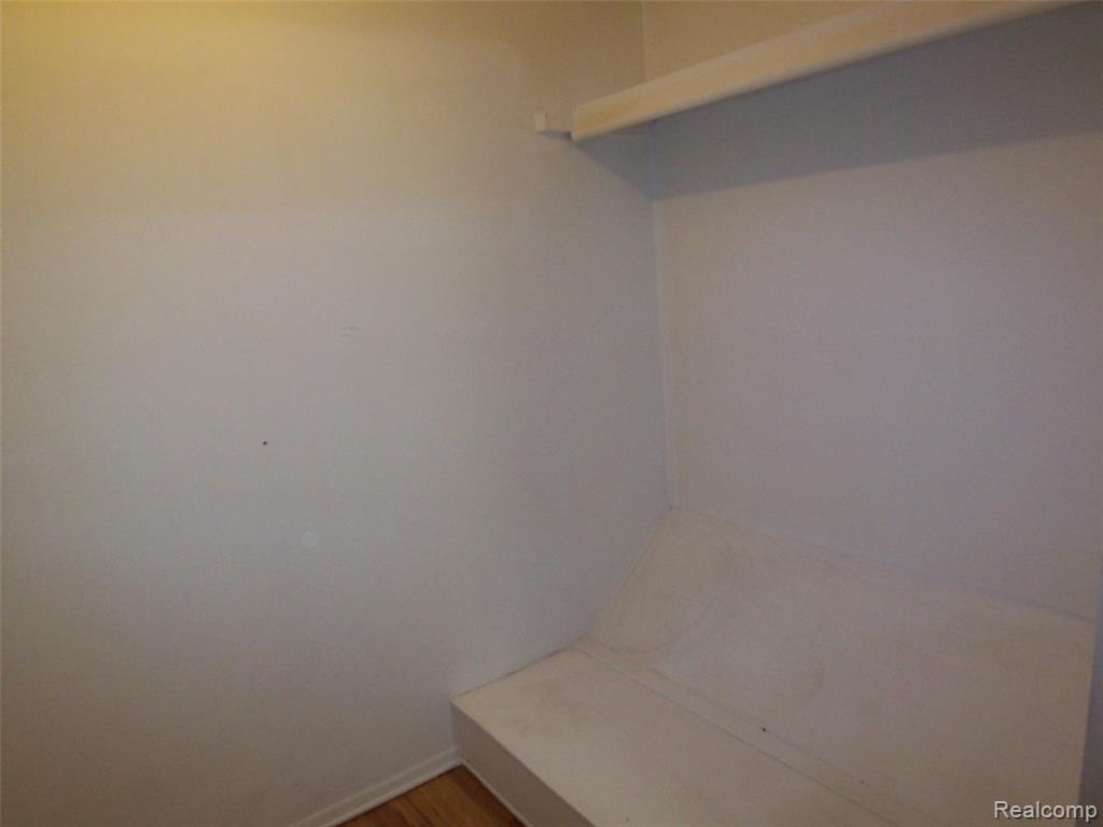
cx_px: 552
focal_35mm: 23
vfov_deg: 58.9
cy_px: 414
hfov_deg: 73.9
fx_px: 733
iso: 125
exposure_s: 1/30
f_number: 2.8
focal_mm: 3.8
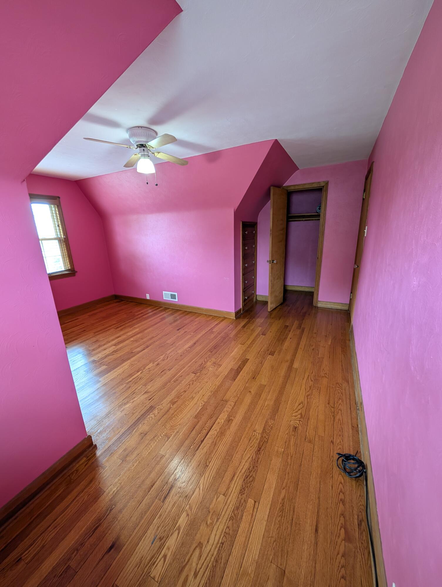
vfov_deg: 110.5
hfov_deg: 94.6
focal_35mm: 12
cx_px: 221
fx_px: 204
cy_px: 294
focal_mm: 2.02
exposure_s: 1/30
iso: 62
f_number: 1.7
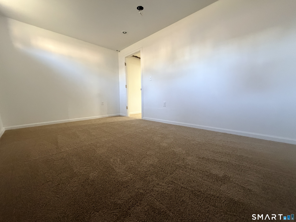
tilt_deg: -5.8
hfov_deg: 102.1
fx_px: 120
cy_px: 111
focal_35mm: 14
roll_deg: +0.9
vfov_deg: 85.7
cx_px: 148
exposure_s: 1/60
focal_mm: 2.22
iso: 640
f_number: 2.2
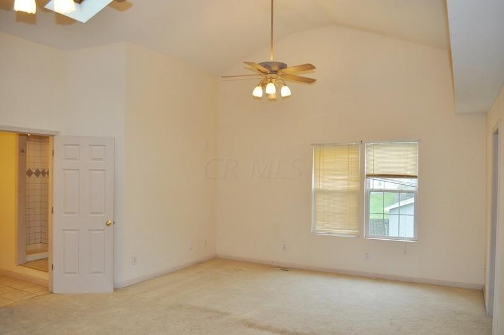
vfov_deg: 47.8
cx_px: 252
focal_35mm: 27
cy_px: 168
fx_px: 377
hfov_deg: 67.5
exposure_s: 1/100
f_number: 5
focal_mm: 18
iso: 400
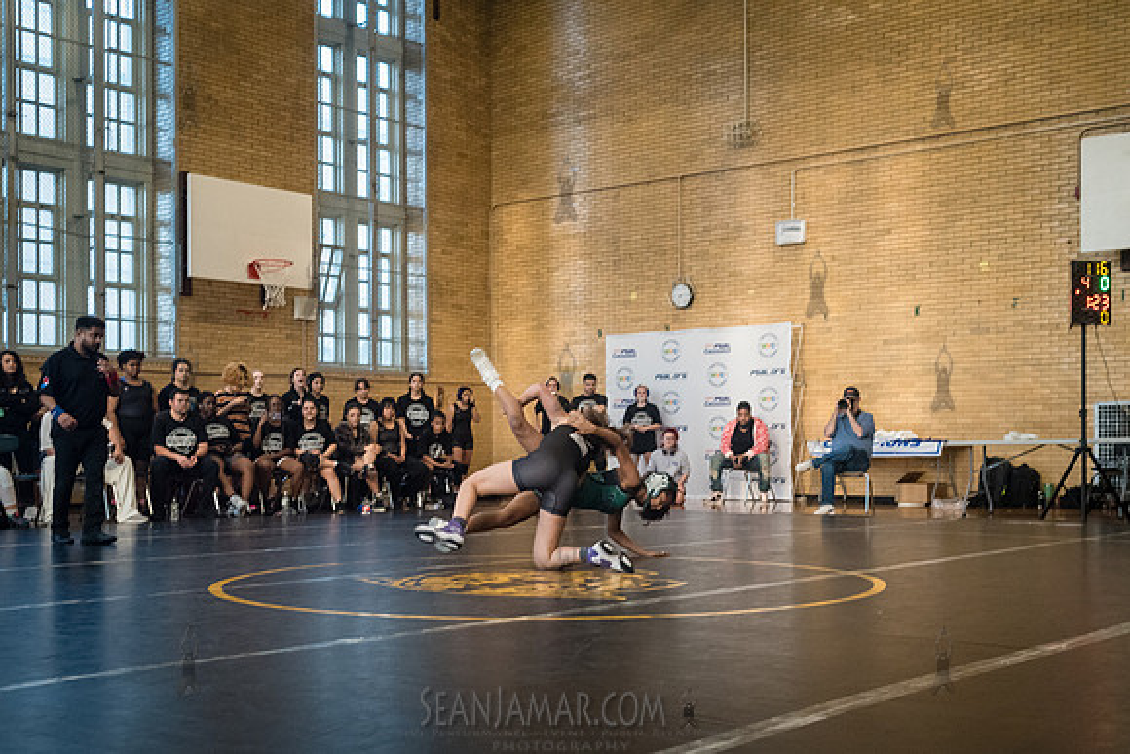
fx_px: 1366
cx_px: 601
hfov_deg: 44.9
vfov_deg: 30.8
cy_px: 453
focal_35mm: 44
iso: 4000
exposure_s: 1/320
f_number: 4
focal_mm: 35
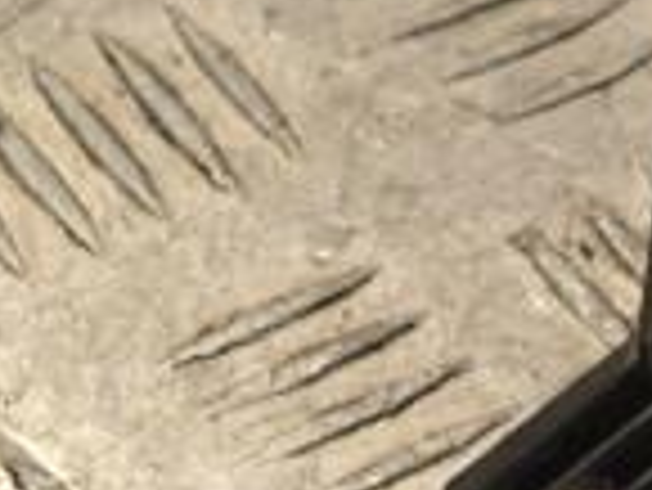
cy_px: -180
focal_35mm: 310
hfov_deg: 6.3
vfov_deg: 4.8
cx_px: 1043
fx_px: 5844
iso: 3200
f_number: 10
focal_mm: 52
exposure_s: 1/400
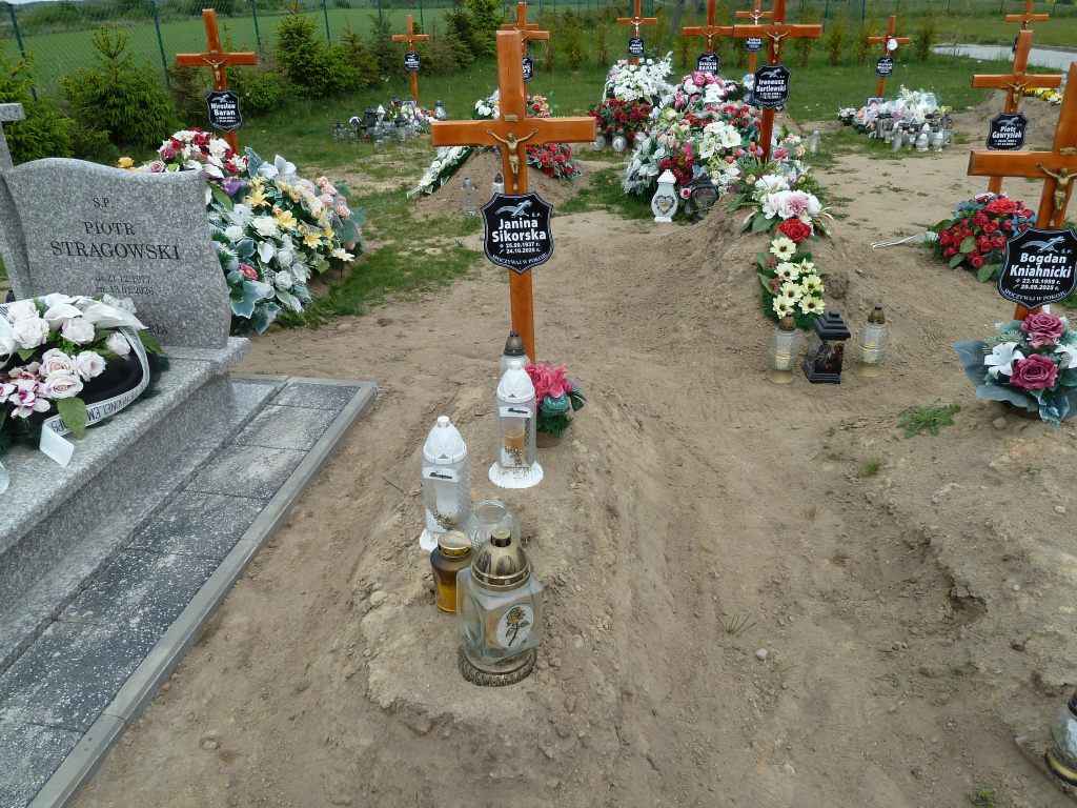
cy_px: 404
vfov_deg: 54.9
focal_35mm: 25
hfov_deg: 69.4
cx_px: 538
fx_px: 778
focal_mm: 4.1
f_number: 4
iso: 80
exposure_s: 1/400
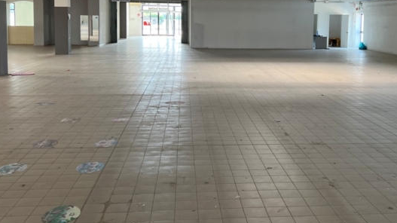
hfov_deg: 47.2
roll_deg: -1.1
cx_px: 232
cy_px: 60
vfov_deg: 27.4
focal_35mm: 43
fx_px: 452
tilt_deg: -4.1
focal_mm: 5.7
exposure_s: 1/121
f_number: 1.5
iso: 125
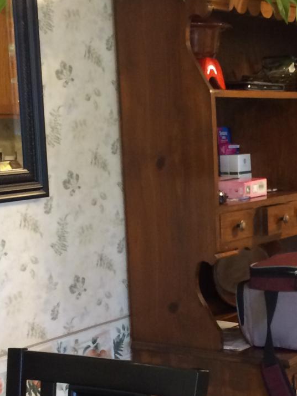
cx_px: 286
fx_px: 960
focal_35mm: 84
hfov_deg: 17.2
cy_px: 301
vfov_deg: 23.0
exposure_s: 1/30
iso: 200
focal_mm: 4.12
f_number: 2.2
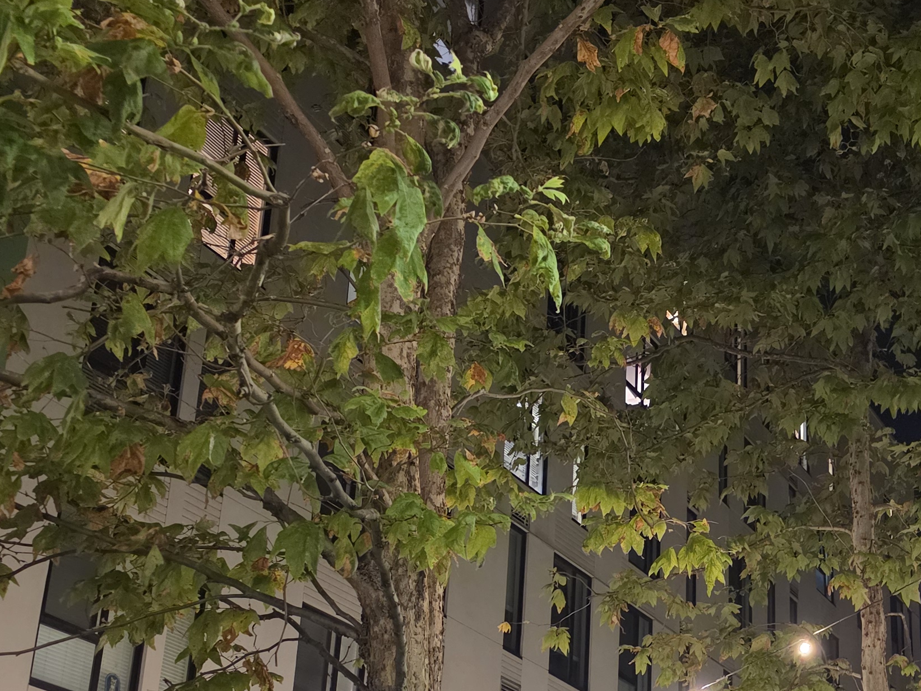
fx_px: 1490
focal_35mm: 56
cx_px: 668
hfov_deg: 33.8
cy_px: 573
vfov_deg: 25.6
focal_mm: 6.5
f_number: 1.4
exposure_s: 1/40
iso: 1000
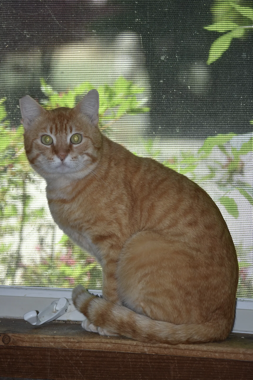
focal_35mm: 153
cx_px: 126
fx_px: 1612
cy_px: 190
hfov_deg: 9.0
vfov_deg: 13.4
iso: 220
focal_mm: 102
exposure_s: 1/125
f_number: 4.5
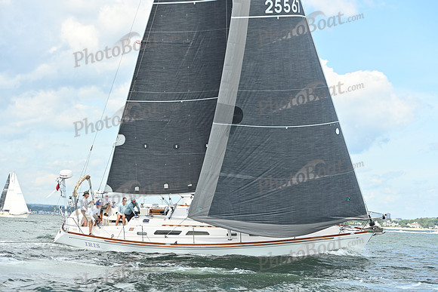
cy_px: 146
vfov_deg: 16.1
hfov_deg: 23.9
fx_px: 1034
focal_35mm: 85
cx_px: 219
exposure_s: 1/1000
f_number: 5
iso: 250
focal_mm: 85
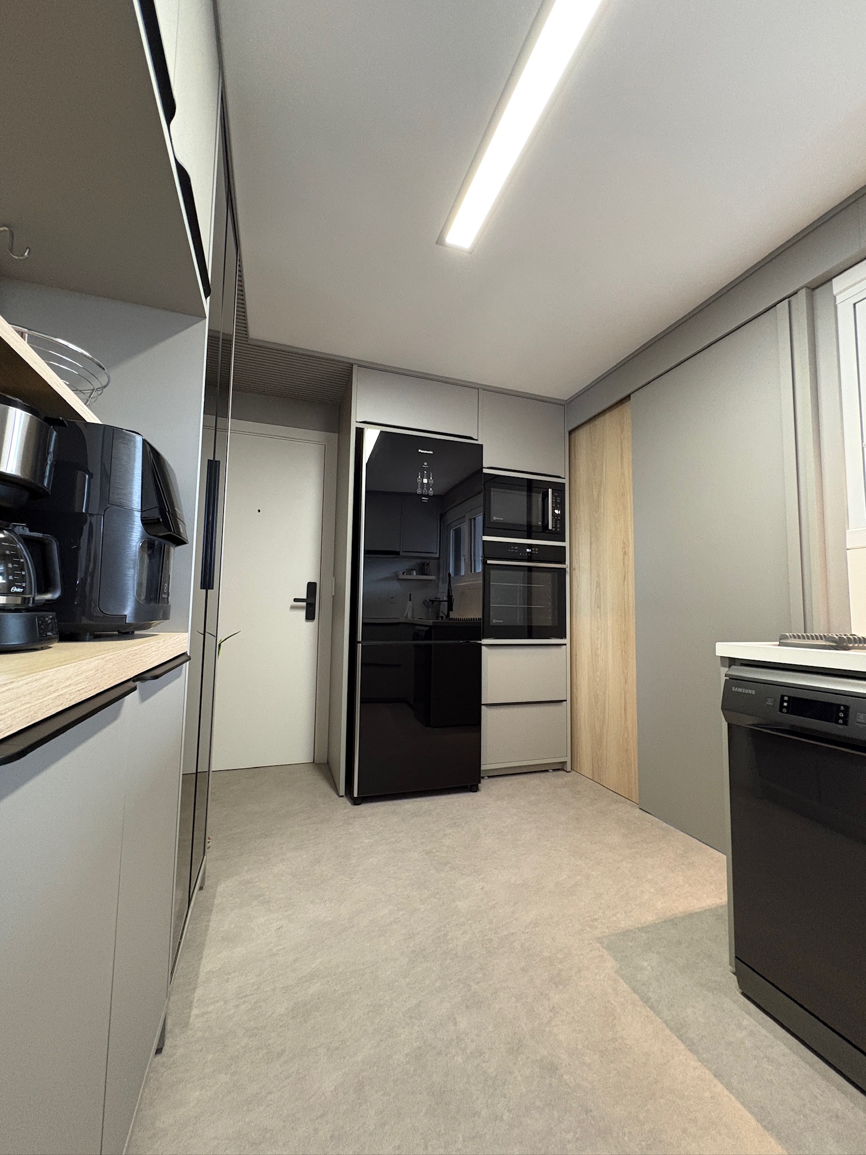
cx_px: 433
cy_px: 578
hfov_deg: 85.7
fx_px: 467
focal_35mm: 14
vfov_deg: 102.1
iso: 640
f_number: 2.2
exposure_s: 1/60
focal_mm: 2.22
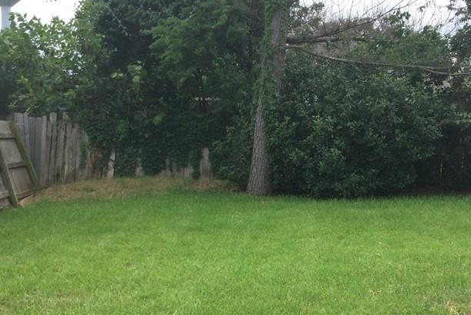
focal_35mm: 54
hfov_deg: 36.8
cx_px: 258
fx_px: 707
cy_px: 191
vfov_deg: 25.0
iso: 25
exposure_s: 1/867
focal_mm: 3.3
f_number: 2.4
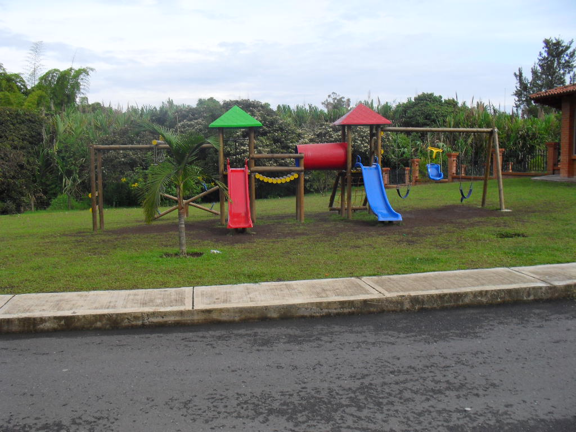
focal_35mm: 35
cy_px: 216
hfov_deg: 52.6
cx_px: 288
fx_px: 582
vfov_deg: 40.7
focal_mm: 6.3
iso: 100
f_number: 8.4
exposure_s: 1/90
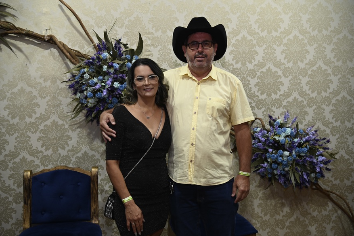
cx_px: 173
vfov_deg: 34.2
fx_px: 383
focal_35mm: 39
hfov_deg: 49.6
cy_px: 118
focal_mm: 38
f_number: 4
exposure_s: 1/60
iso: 280
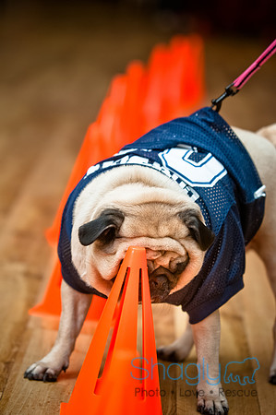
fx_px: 1729
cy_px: 208
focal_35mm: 150
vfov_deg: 13.7
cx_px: 138
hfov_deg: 9.1
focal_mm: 100
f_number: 2.8
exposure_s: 1/200
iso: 200
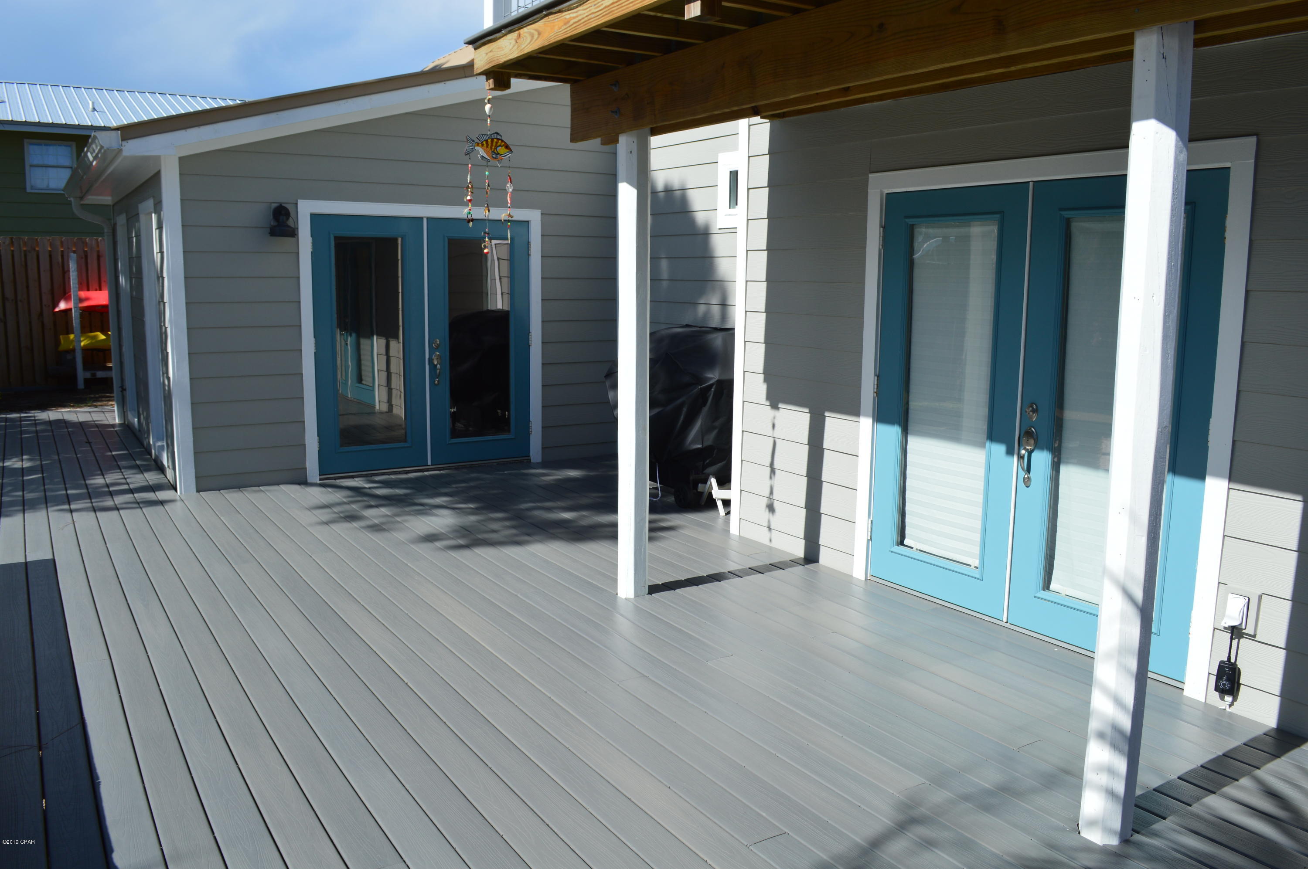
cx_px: 654
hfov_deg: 67.4
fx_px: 980
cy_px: 434
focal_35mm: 27
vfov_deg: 47.8
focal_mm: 18
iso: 100
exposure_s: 1/250
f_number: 8
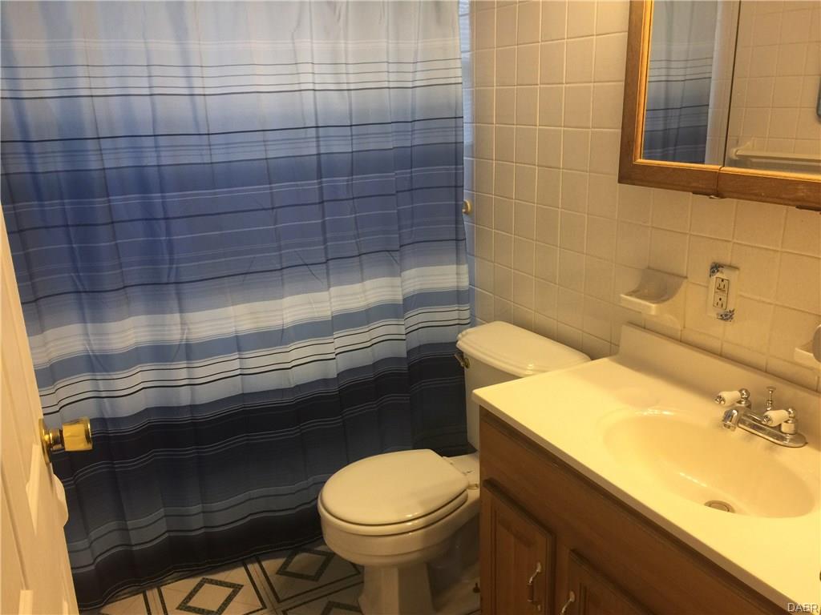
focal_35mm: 29
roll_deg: +2.1
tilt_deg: -16.3
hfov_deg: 61.7
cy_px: 308
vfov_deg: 48.2
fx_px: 688
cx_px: 410
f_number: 2.2
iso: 50
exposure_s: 1/30
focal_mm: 4.15
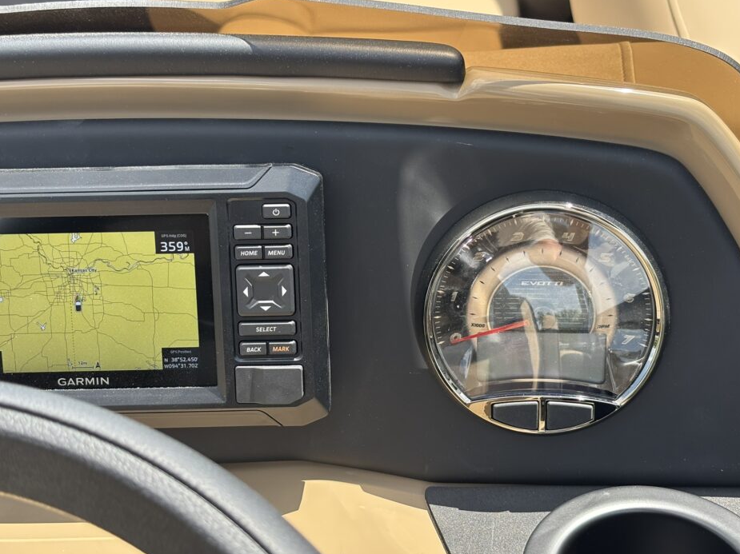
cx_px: 376
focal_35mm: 60
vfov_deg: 24.4
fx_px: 1282
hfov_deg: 32.2
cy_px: 265
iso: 32
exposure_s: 1/525
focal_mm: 5.96
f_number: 1.6
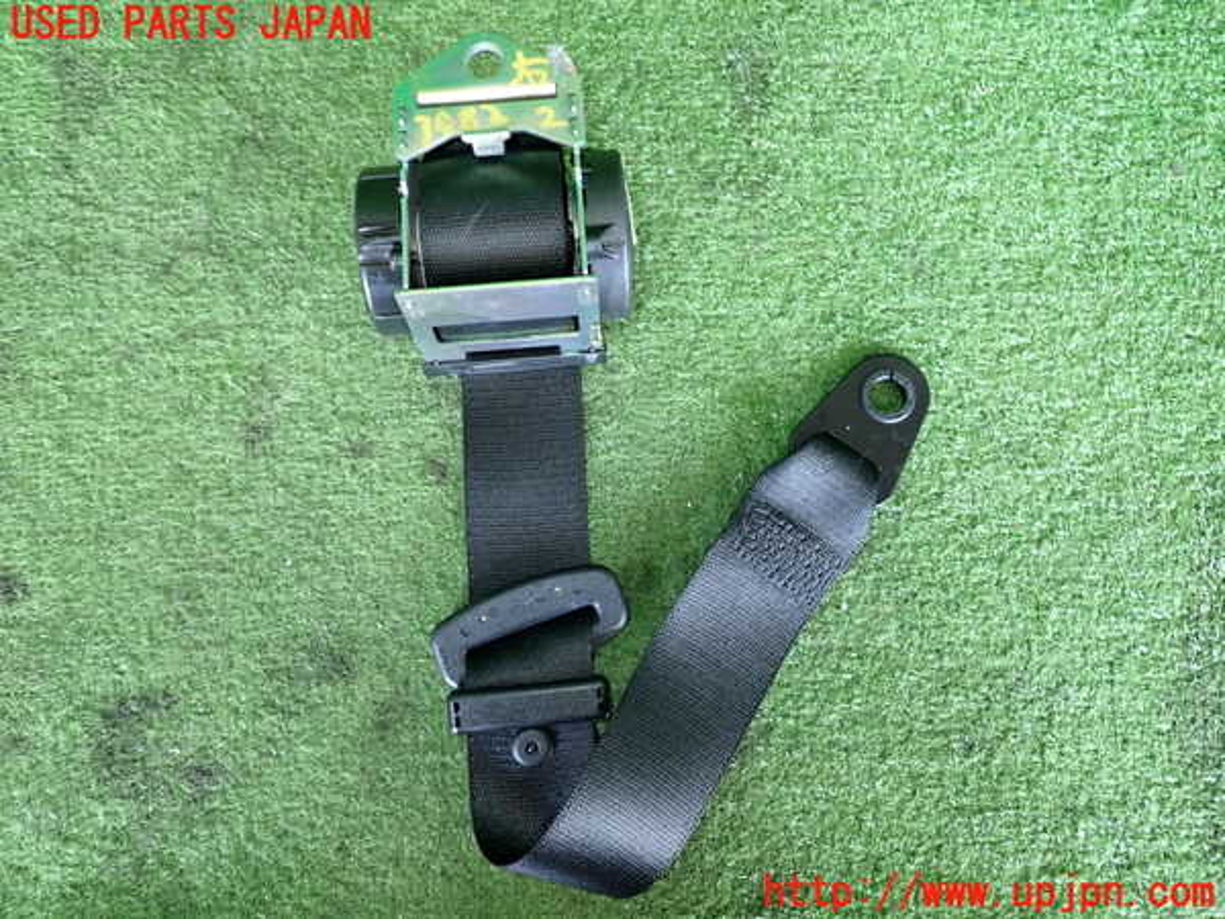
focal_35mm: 28
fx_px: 991
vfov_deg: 49.7
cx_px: 612
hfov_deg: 63.4
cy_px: 460
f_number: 2.2
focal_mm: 5.05
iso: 200
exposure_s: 1/30
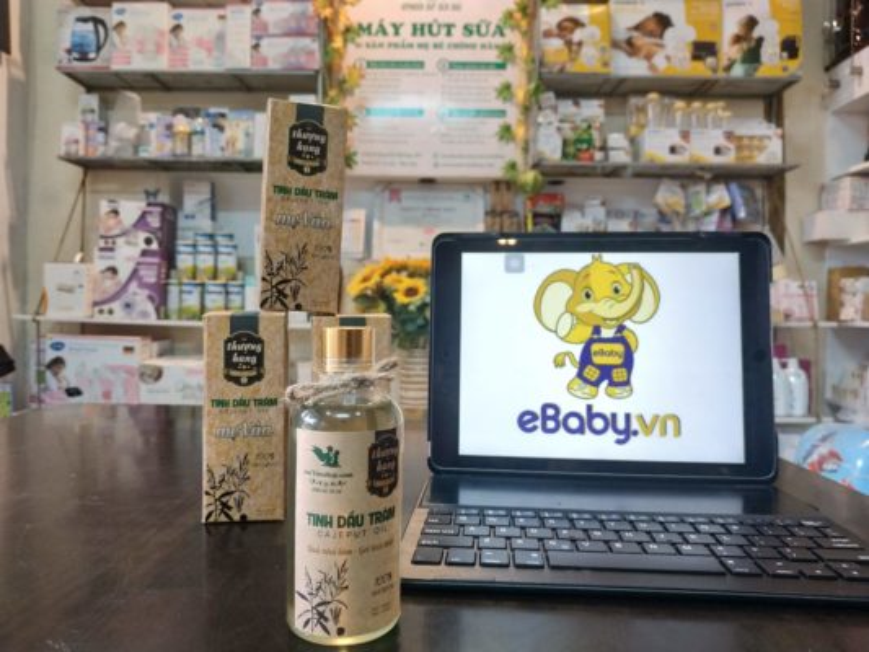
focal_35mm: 24
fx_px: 603
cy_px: 326
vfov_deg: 56.8
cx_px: 434
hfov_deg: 71.6
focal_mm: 3.94
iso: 400
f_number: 1.9
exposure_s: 1/25
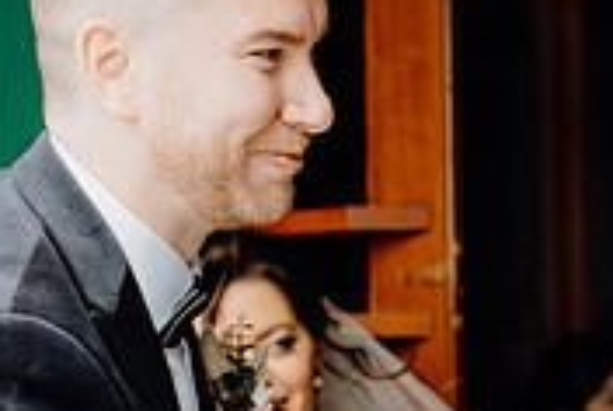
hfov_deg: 15.1
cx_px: 387
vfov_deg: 10.1
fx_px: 2303
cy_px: 465
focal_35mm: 135
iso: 400
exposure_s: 1/250
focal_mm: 41
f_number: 3.5
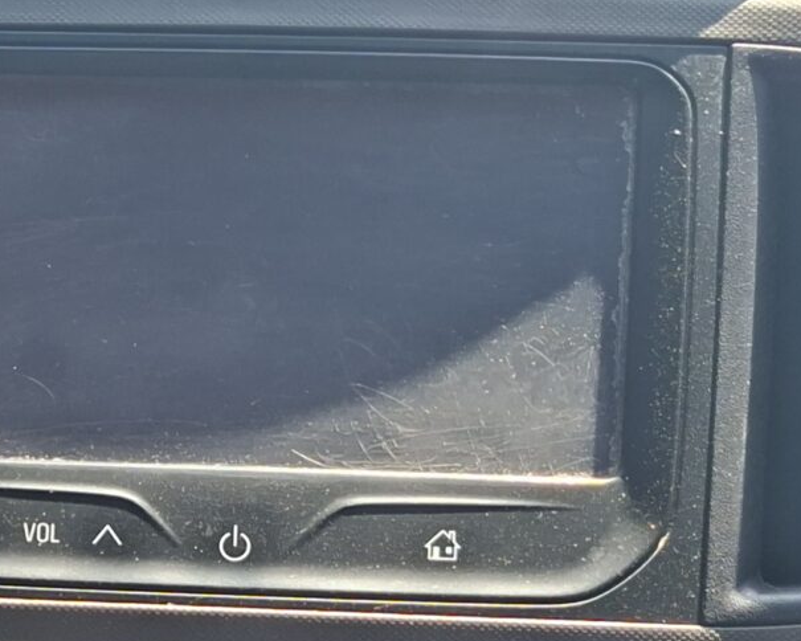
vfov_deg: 15.7
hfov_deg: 18.5
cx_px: -285
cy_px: 714
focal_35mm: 95
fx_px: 2252
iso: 50
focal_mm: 5.54
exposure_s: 1/317
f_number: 1.8
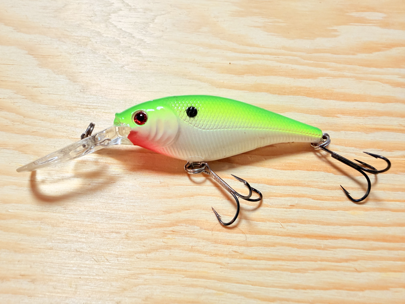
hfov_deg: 71.6
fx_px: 281
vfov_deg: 56.8
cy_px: 152
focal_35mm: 24
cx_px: 202
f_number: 2.2
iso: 250
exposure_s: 1/50
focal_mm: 2.22
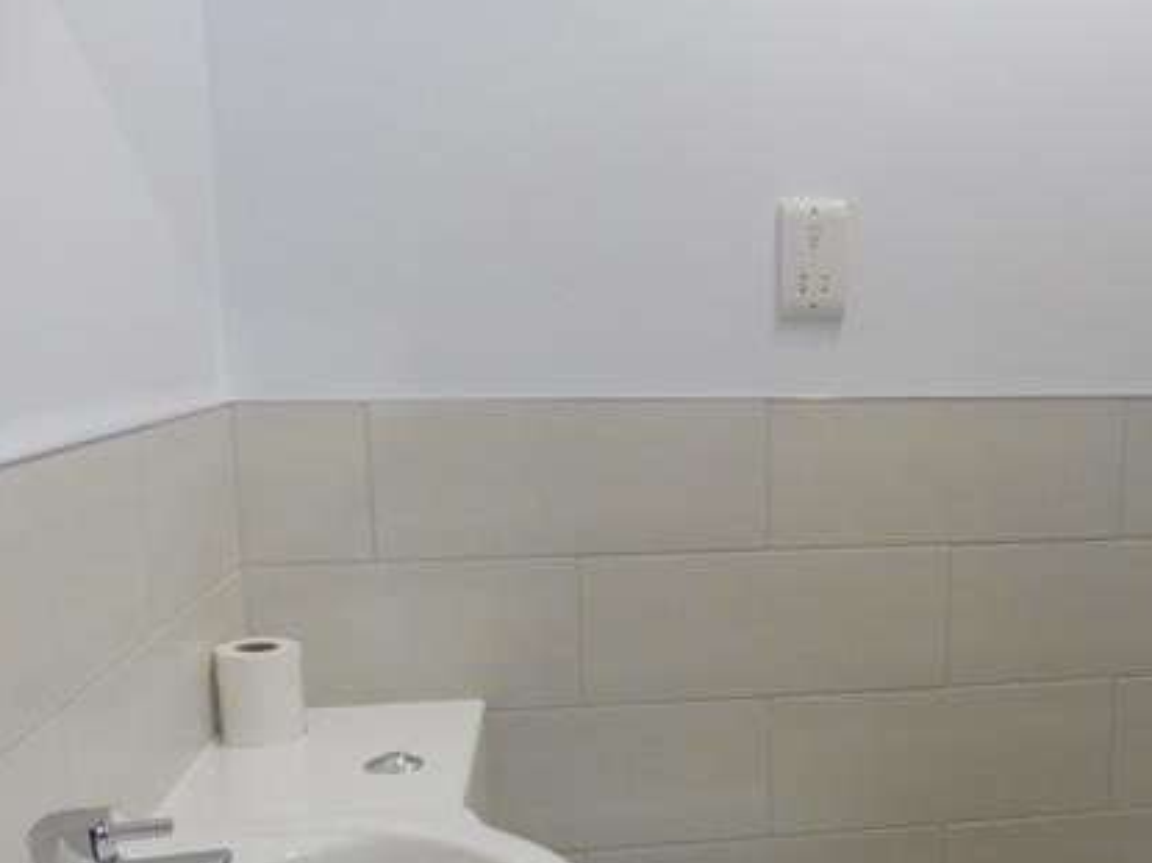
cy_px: 530
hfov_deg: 48.8
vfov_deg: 38.4
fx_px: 1231
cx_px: 819
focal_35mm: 37
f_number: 3.3
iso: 400
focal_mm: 4.3
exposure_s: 1/50
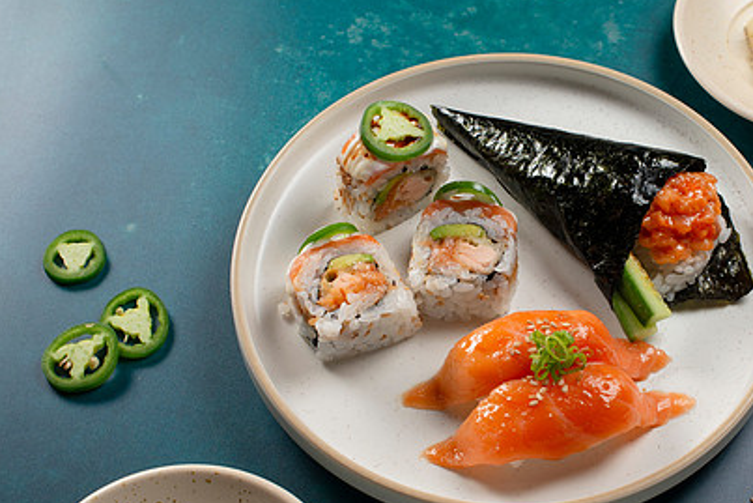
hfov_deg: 27.8
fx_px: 1506
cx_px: 523
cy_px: 323
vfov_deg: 18.9
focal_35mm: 72
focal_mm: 50
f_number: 9
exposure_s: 1/200
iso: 250
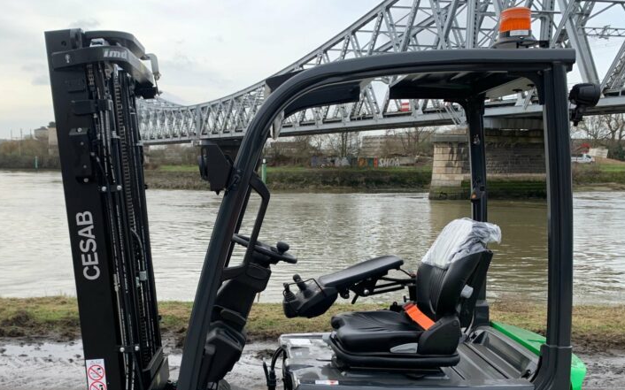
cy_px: 297
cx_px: 224
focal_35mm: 40
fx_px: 681
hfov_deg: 48.7
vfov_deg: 31.4
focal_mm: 4.25
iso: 25
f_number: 1.8
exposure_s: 1/312
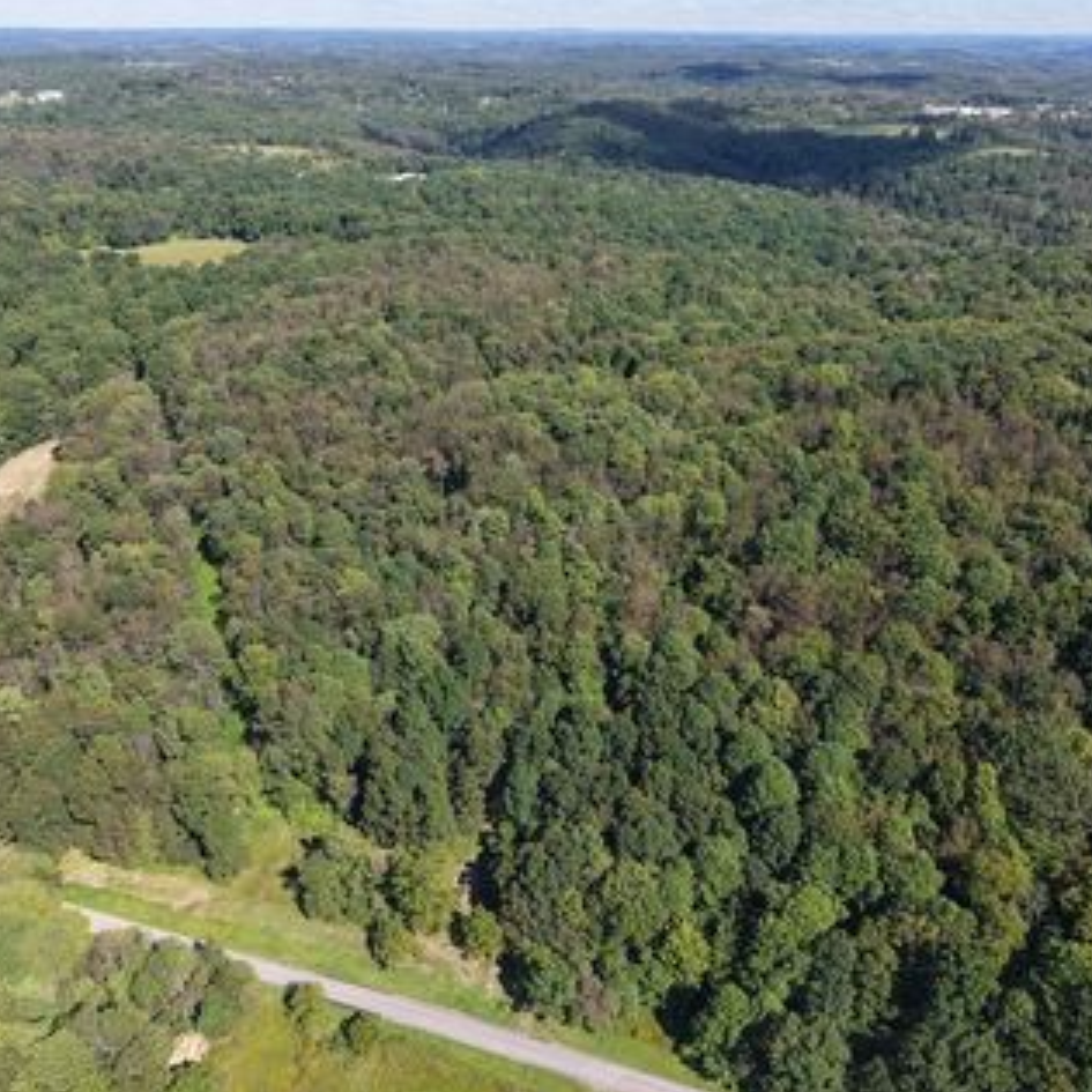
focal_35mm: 29
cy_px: 546
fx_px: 1035
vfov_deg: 55.6
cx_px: 563
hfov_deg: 55.6
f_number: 1.8
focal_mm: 8.67
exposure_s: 1/2000
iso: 140
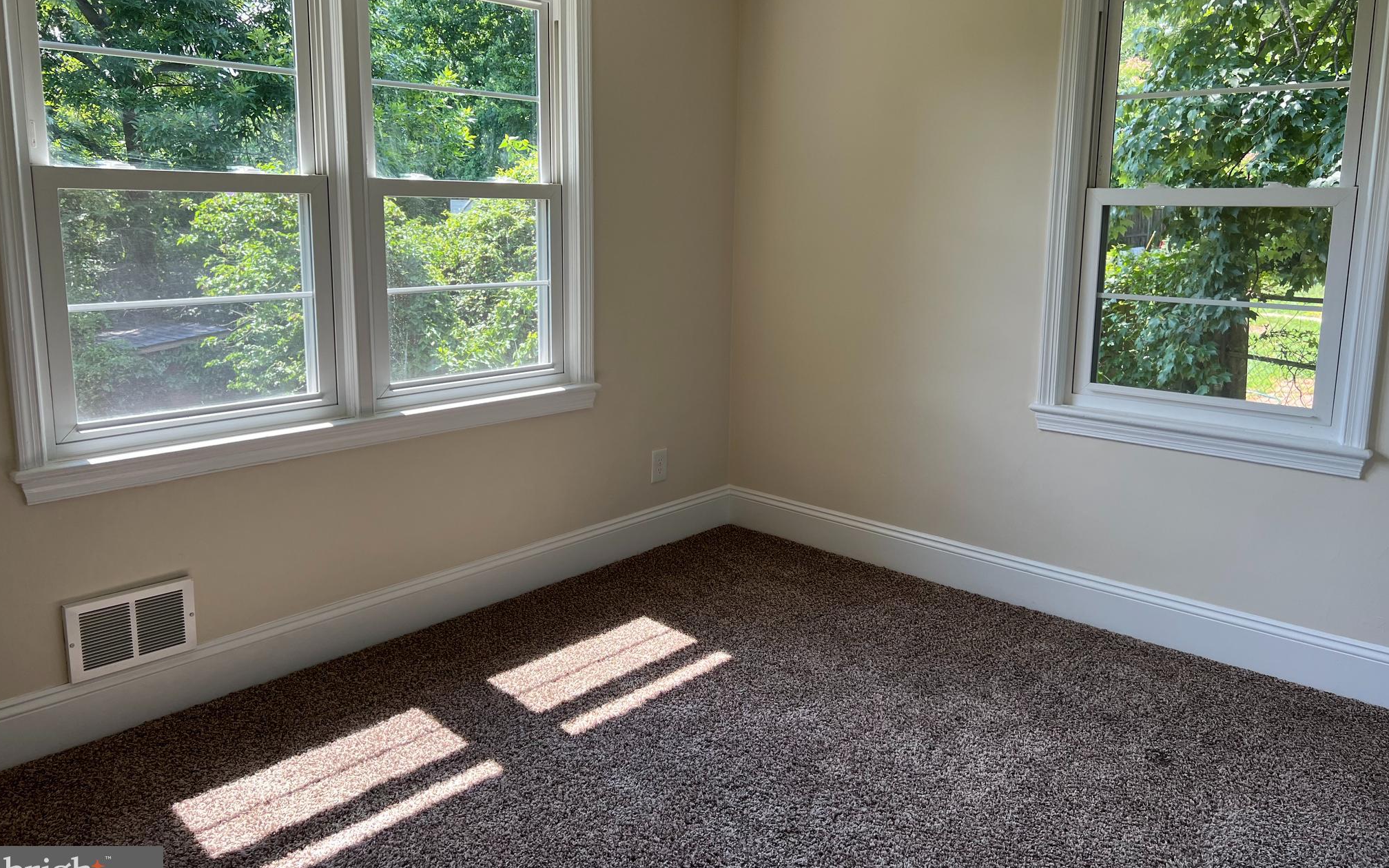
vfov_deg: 44.4
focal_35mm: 28
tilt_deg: -9.9
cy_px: 373
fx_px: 1060
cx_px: 697
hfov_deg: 66.5
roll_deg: -0.8
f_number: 1.5
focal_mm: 5.7
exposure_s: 1/200
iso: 40
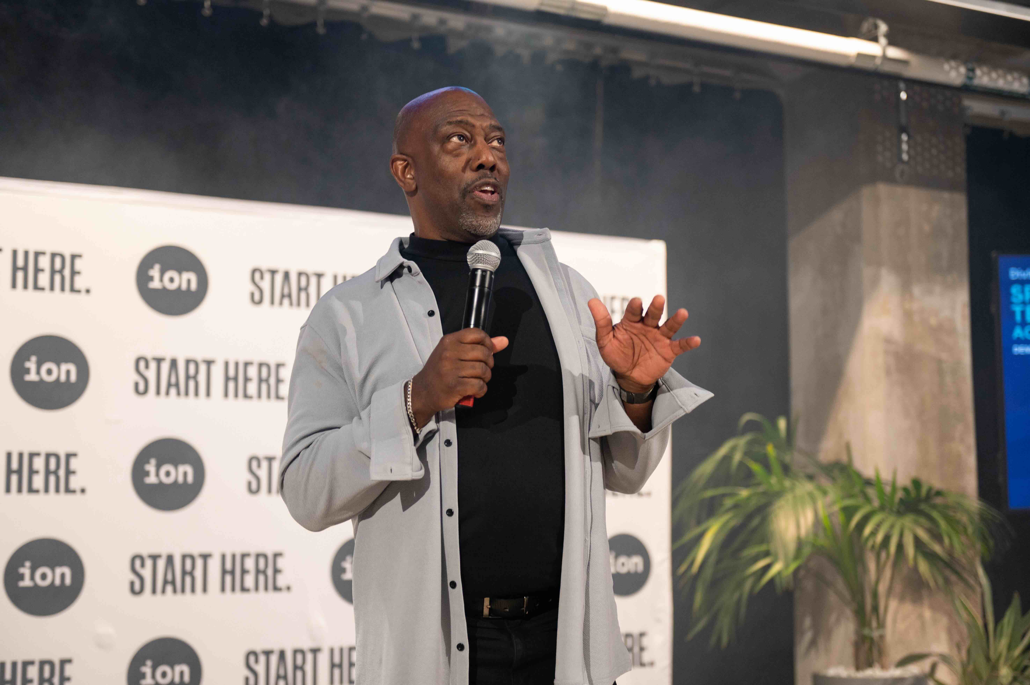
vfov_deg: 26.0
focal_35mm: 52
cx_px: 515
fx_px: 1487
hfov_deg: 38.2
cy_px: 342
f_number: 2.8
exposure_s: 1/200
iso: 800
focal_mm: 52
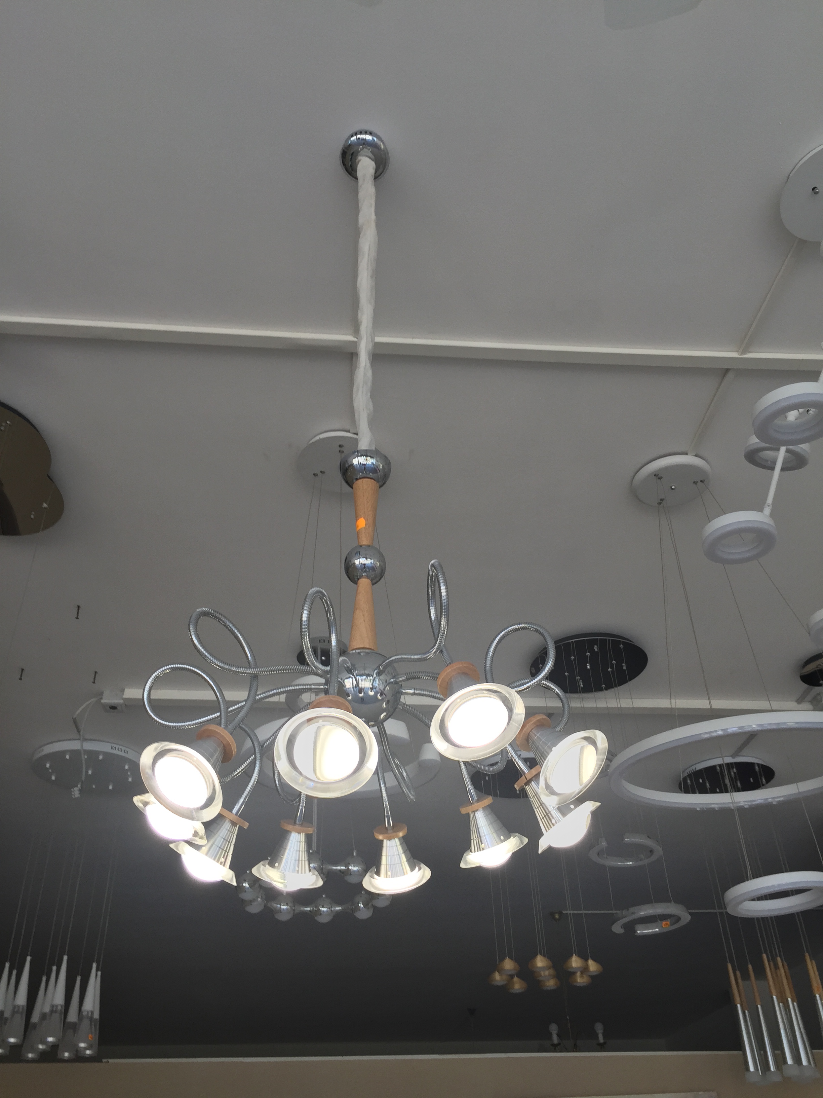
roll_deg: +3.1
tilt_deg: +38.1
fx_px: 919
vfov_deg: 61.7
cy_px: 549
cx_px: 412
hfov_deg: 48.2
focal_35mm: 29
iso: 32
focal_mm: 4.15
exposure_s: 1/100
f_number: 2.2
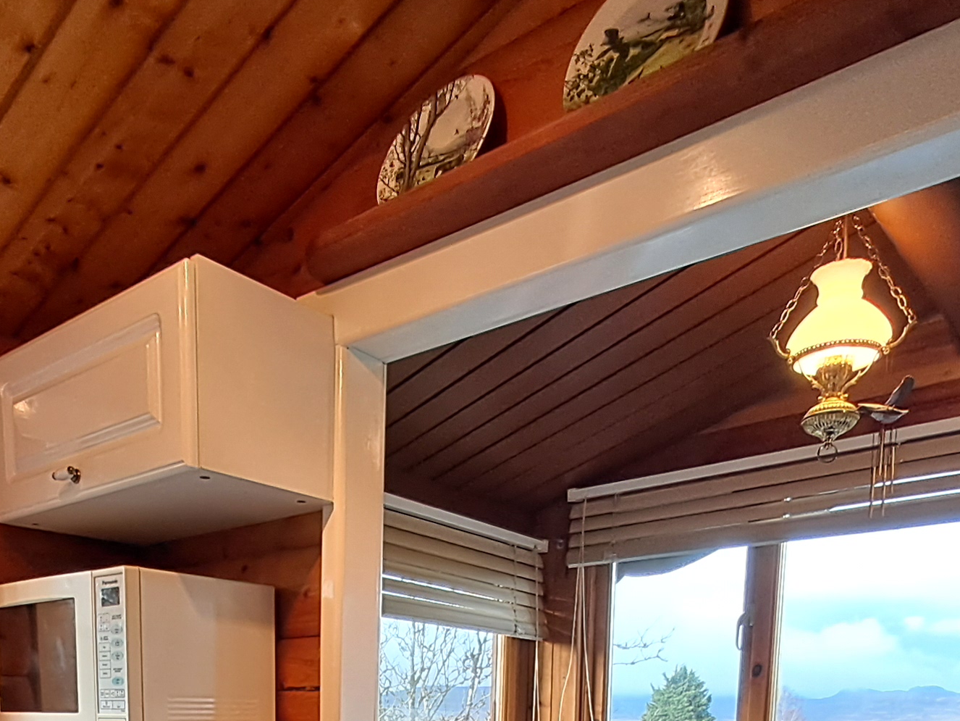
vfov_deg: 35.7
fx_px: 888
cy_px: 841
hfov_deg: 56.6
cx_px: 417
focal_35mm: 32
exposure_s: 1/50
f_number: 2.2
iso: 50
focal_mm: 1.42
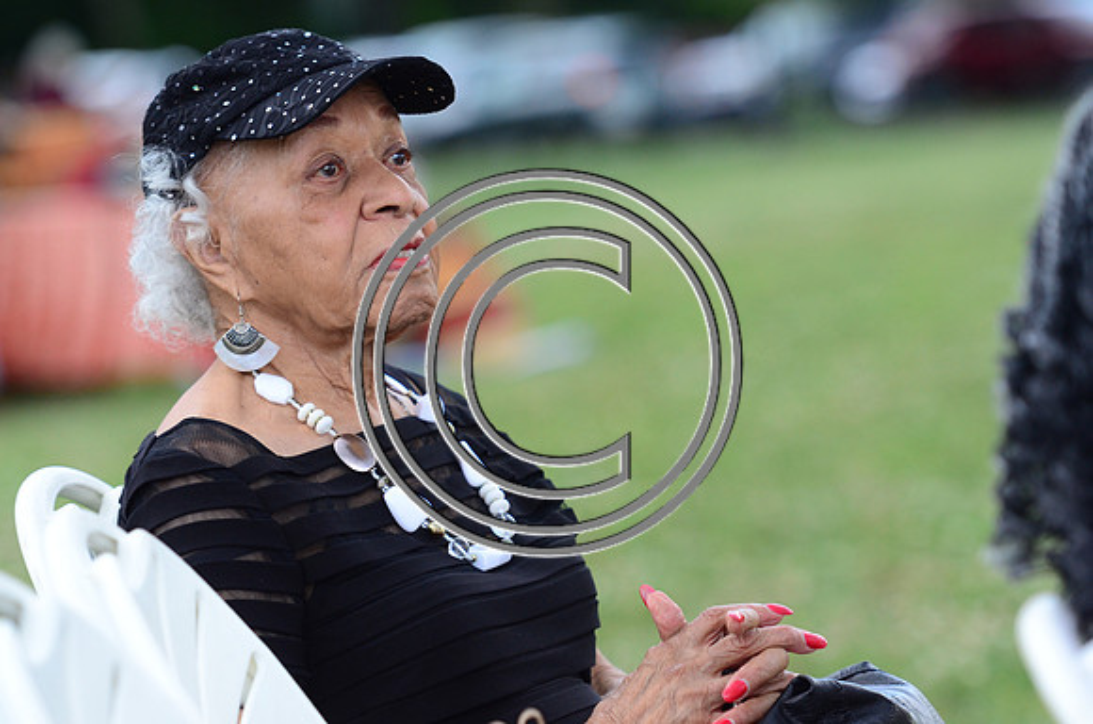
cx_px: 546
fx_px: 6362
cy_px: 362
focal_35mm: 210
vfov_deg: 6.5
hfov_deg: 9.8
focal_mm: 140
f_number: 2.8
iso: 800
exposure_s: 1/640
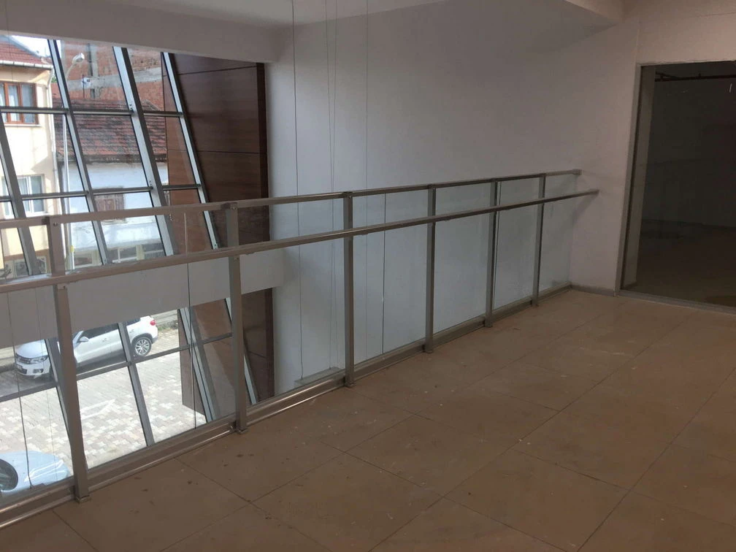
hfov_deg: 61.7
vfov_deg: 48.2
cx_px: 368
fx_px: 617
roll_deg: +0.5
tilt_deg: -10.2
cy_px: 276
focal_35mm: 29
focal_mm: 4.15
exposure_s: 1/100
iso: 40
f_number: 2.2
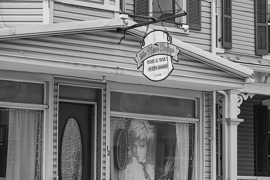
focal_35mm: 150
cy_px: 67
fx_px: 1128
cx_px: 169
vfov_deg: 9.1
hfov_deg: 13.6
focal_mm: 120
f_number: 8
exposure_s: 1/160
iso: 100
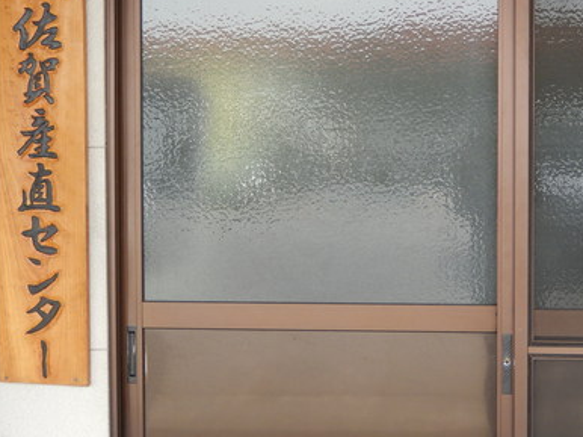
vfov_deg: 21.6
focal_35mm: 68
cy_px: 183
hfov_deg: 28.4
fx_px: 1145
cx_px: 397
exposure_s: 1/100
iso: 125
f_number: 4.2
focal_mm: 7.3
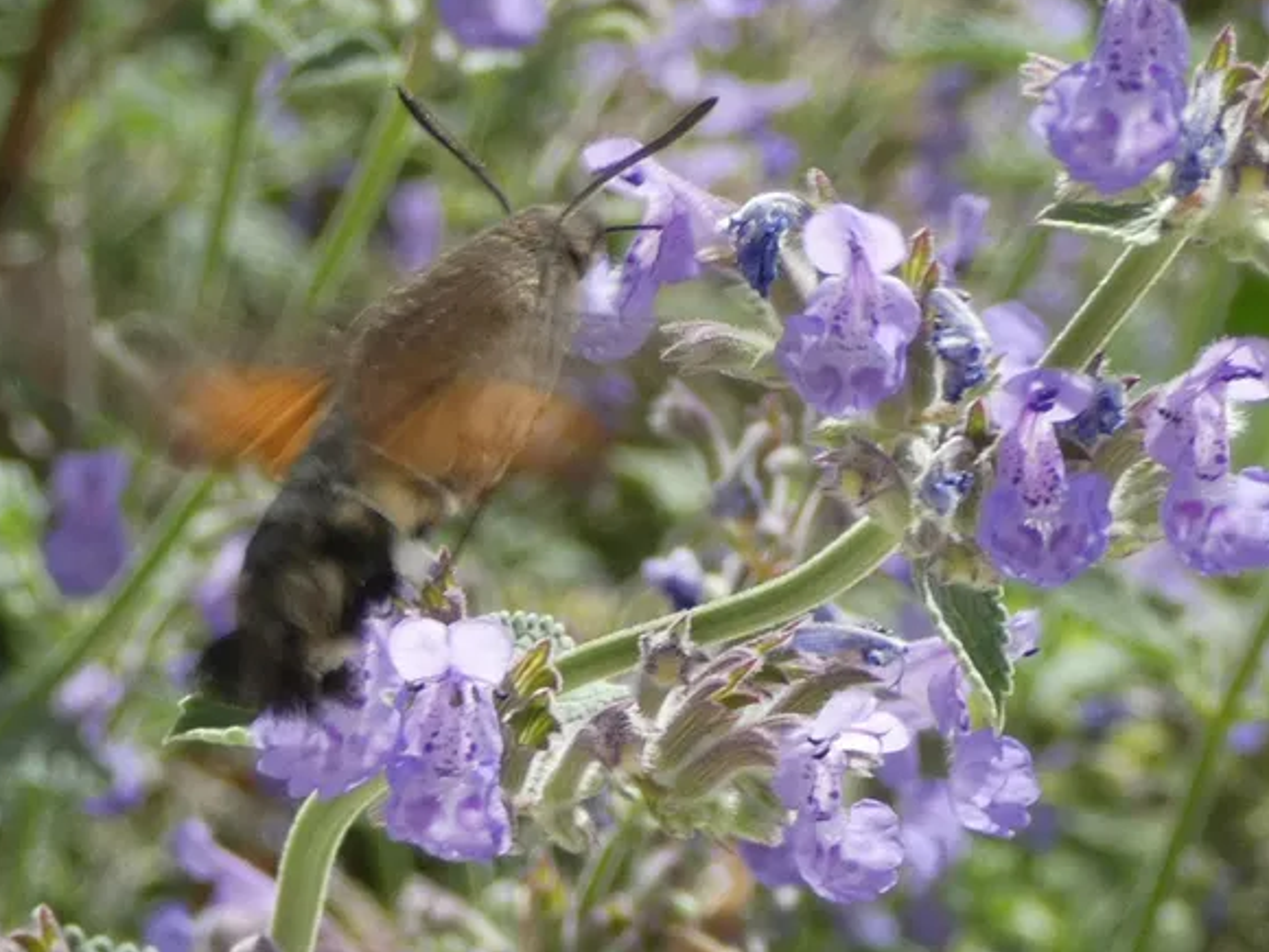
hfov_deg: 20.4
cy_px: 429
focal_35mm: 96
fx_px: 3519
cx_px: 624
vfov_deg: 15.4
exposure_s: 1/200
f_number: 4.6
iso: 80
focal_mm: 15.6
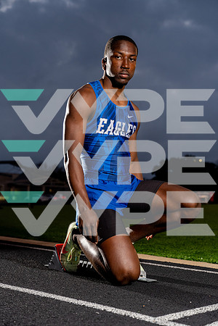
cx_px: 109
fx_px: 463
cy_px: 163
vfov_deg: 38.9
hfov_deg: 26.5
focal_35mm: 51
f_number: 4
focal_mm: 51
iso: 500
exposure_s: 1/200
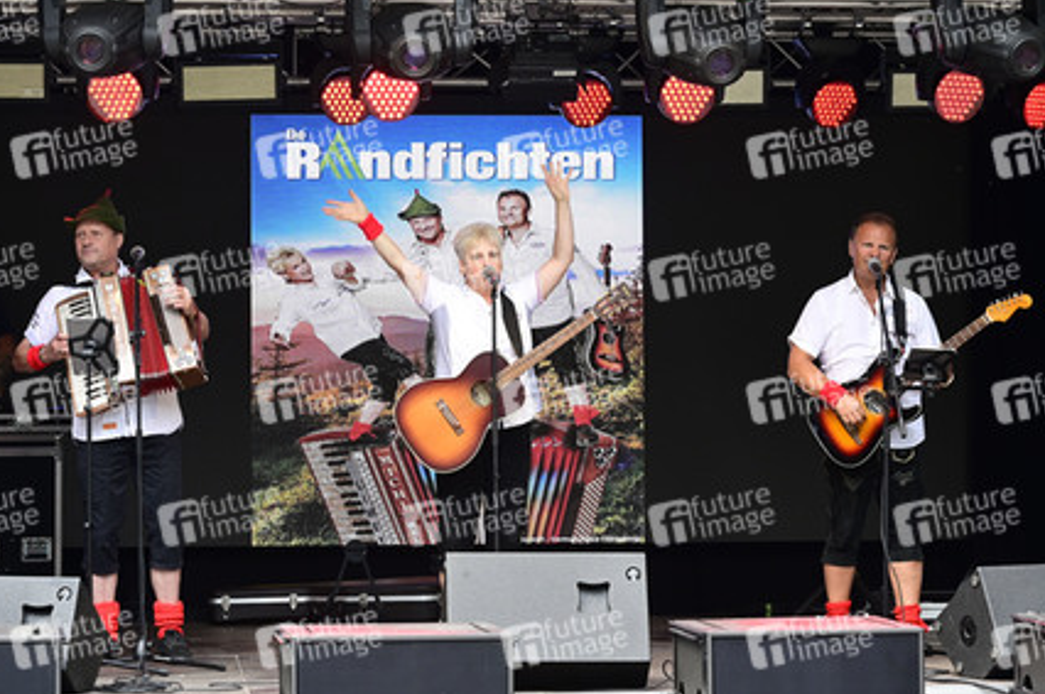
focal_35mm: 108
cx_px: 499
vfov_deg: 12.7
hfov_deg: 18.9
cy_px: 334
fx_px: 3131
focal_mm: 102
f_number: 8
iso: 1600
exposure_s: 1/200
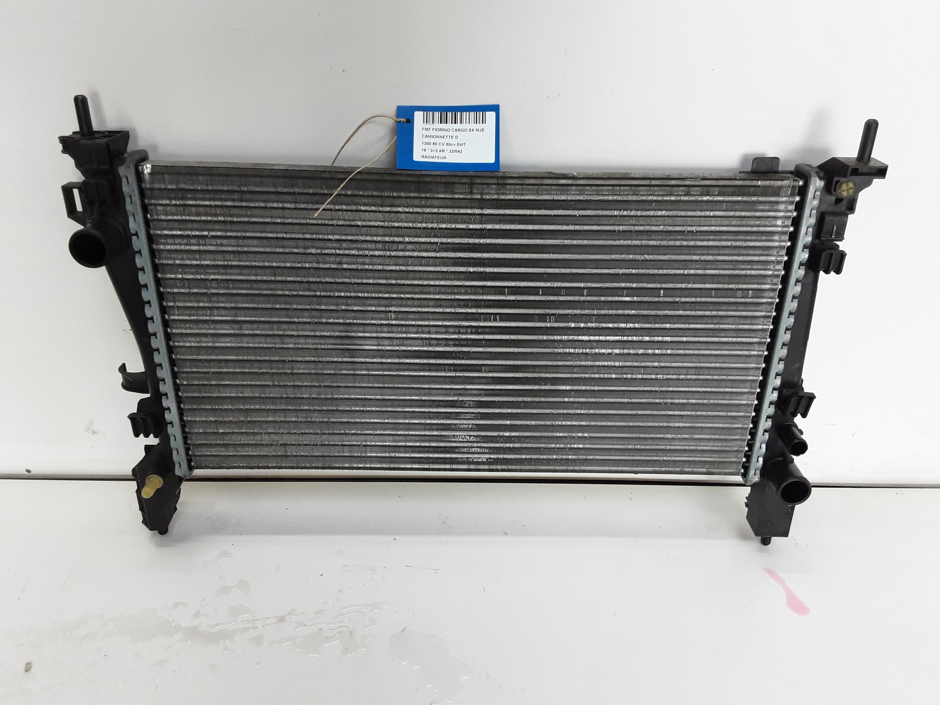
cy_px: 352
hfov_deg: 65.3
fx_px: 733
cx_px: 470
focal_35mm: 27
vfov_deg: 51.4
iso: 80
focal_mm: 2.91
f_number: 1.9
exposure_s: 1/50
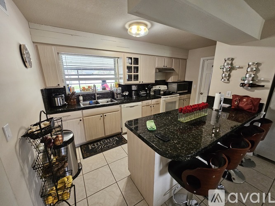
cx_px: 138
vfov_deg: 89.9
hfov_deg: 106.2
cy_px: 103
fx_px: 103
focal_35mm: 13
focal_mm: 2.2
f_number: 2.2
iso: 400
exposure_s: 1/60
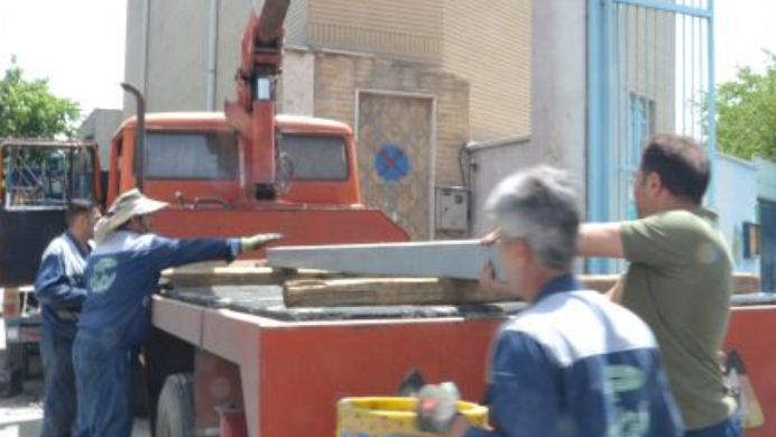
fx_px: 865
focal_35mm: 42
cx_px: 388
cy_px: 222
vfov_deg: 28.4
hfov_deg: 48.3
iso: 800
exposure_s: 1/50
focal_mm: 18
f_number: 22
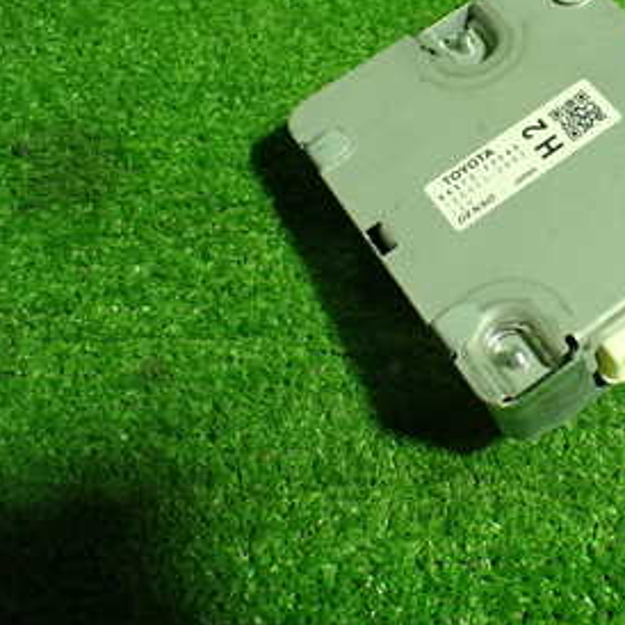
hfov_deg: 28.0
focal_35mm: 58
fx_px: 1185
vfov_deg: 29.1
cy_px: 157
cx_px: 604
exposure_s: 1/100
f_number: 2.3
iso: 800
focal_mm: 5.4
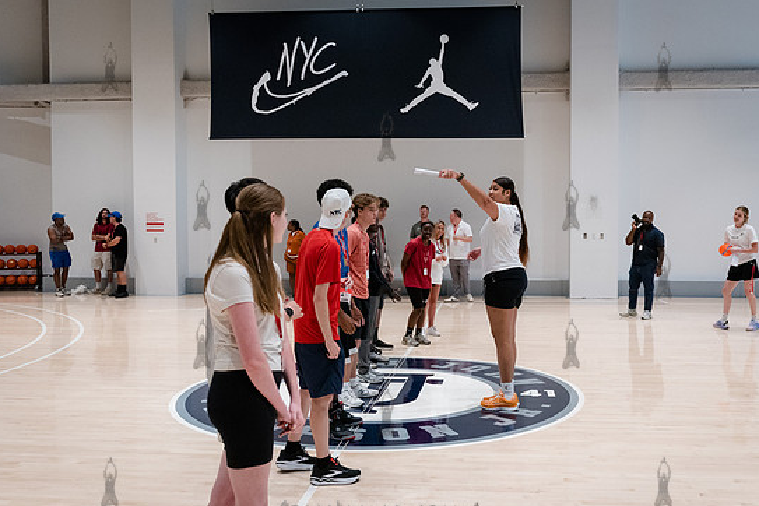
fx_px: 759
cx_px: 430
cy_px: 250
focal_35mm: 36
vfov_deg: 36.9
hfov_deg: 53.0
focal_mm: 29
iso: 5000
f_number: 3.5
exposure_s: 1/640
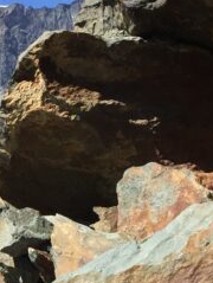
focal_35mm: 124
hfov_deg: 11.2
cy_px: 348
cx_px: -160
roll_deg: -0.6
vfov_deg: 15.3
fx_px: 1015
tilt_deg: -7.0
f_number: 2.2
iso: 32
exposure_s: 1/2825
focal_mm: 4.15
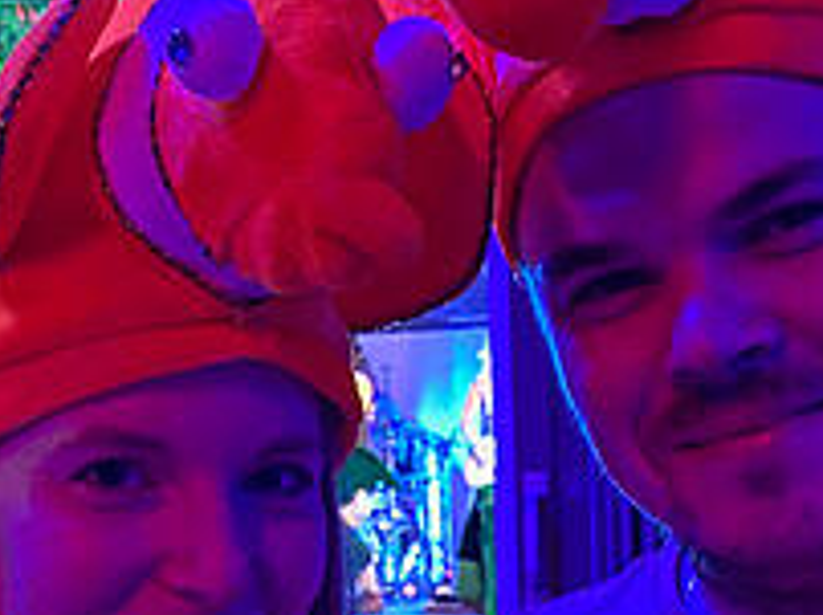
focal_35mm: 103
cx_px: 346
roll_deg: +1.6
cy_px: 399
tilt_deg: +1.3
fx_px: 2446
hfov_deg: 19.1
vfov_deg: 14.3
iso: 1000
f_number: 1.8
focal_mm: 4.25
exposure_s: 1/20
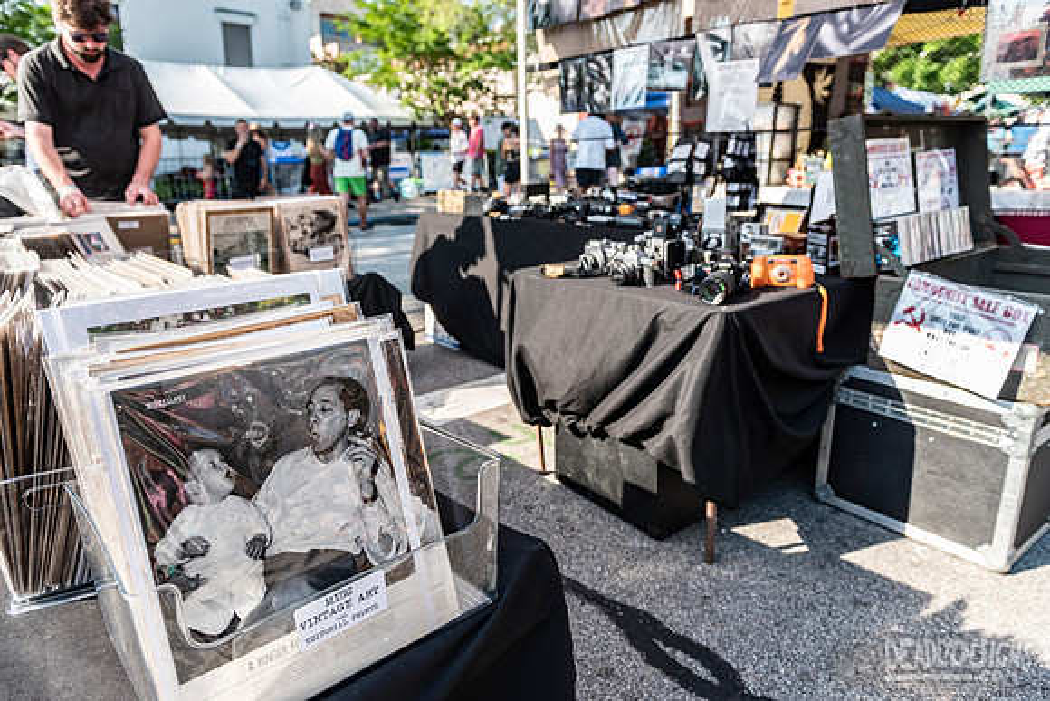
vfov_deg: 53.2
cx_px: 525
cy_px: 350
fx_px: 700
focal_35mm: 24
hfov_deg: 73.7
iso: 400
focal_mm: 24
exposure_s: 1/1000
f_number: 4
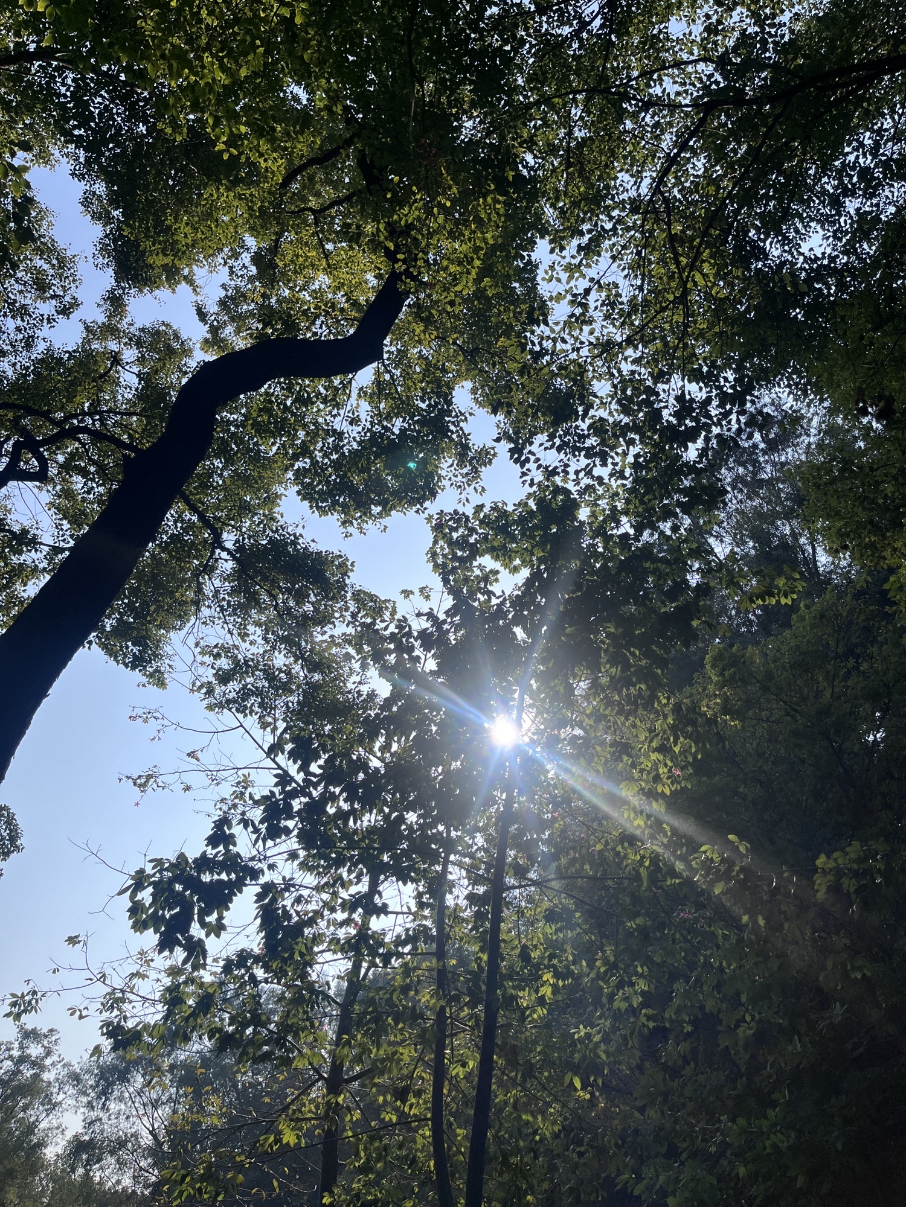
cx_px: 453
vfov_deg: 67.3
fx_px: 907
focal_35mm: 26
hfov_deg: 53.1
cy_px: 604
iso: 50
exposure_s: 1/4651
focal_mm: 5.1
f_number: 1.6
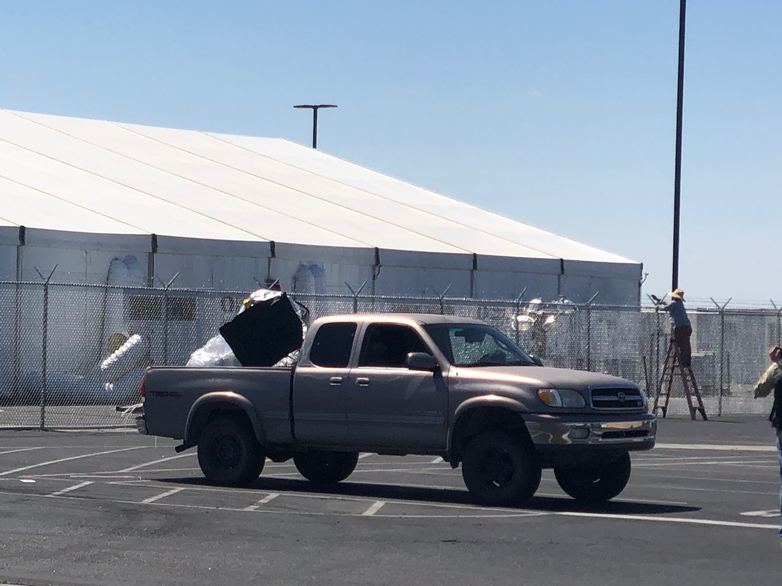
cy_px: 208
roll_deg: -2.7
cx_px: -149
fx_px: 2937
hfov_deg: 14.7
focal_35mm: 130
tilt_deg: -0.6
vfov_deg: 11.4
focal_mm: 6
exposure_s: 1/2114
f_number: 2.4
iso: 16
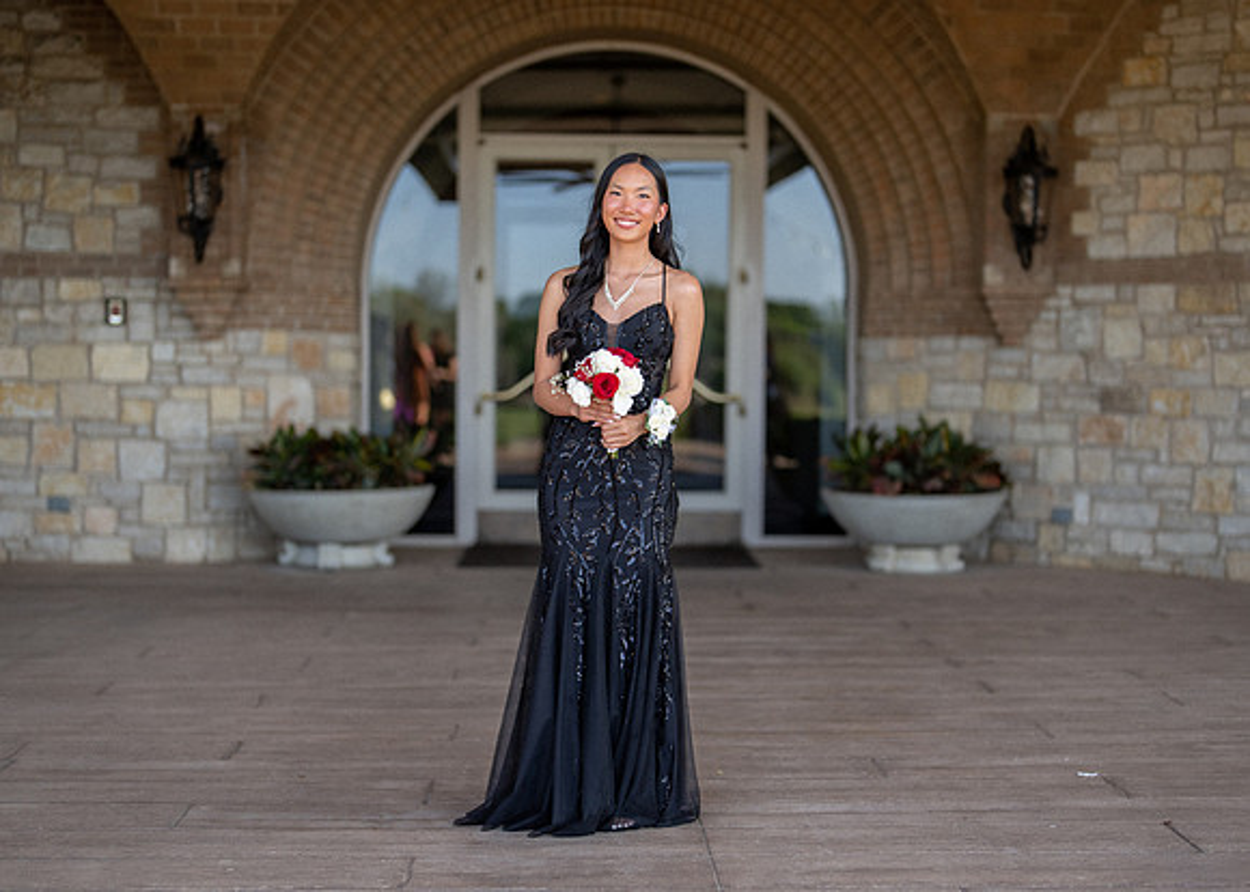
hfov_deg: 34.1
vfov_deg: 24.7
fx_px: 2040
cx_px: 652
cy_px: 447
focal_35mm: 57
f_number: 1.2
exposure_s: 1/2000
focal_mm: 50
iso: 160
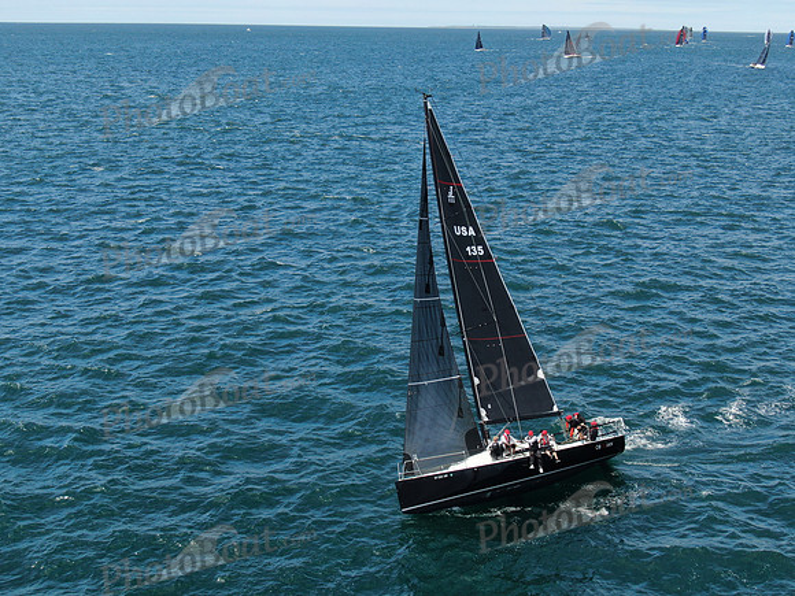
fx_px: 1102
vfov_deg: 30.3
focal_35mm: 48
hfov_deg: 39.7
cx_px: 398
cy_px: 298
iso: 100
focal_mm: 8.6
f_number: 3.8
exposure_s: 1/640
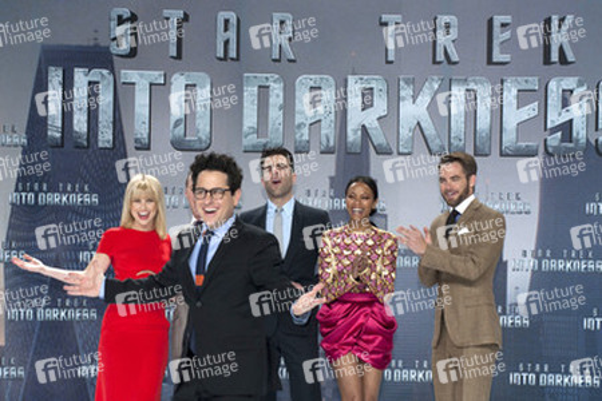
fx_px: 1338
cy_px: 200
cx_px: 301
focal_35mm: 80
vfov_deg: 17.1
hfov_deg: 25.4
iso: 1000
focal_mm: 80
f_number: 13
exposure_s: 1/500
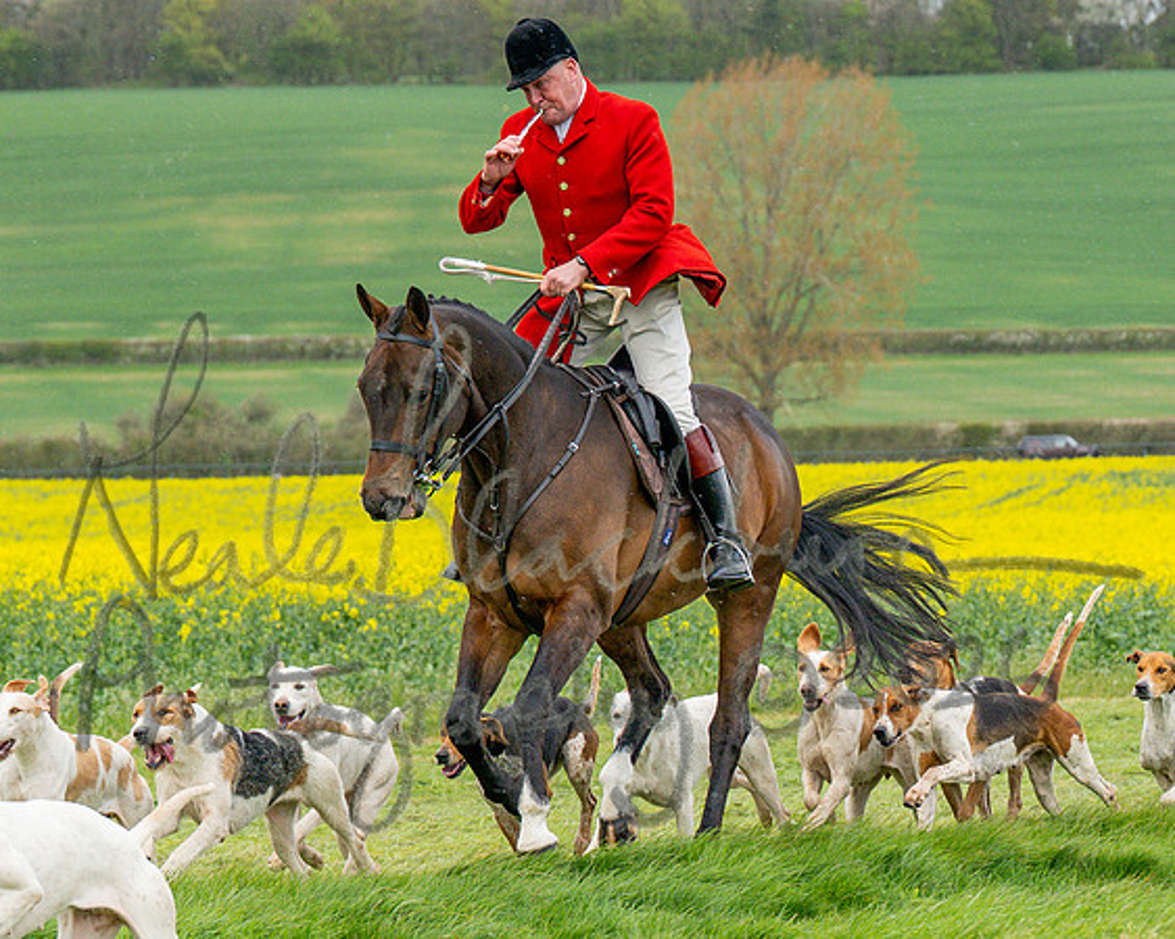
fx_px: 8098
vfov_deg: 6.6
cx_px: 779
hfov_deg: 8.3
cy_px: 823
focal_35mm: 233
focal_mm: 79
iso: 400
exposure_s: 1/1600
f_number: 4
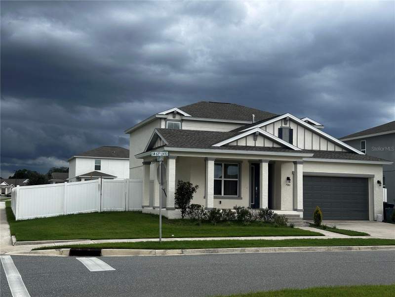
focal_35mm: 48
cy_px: 148
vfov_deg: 30.3
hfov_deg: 39.7
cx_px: 198
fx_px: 548
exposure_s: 1/2304
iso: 64
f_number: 1.78
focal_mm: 6.86
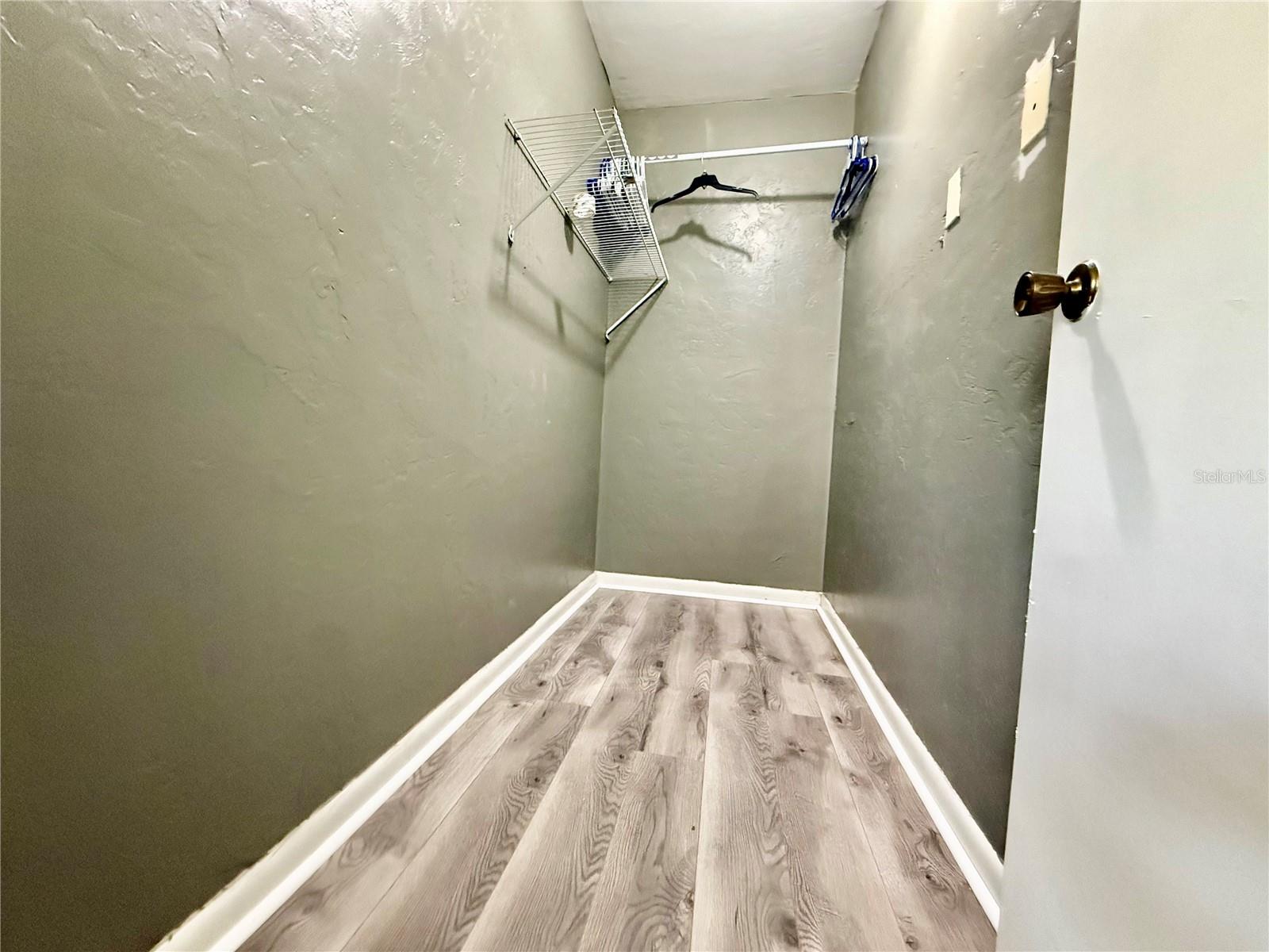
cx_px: 634
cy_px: 476
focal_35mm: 14
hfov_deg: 102.1
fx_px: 513
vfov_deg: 85.7
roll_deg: -4.0
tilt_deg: -2.4
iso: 1250
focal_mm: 2.22
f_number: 2.2
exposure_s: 1/60
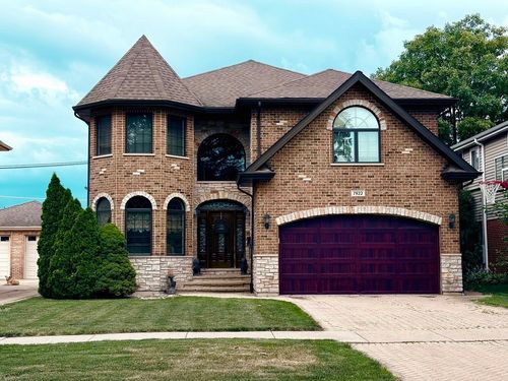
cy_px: 190
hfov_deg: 36.8
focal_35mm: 52
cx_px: 254
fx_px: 763
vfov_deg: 28.0
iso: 32
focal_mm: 5.96
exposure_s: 1/414
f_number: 1.6
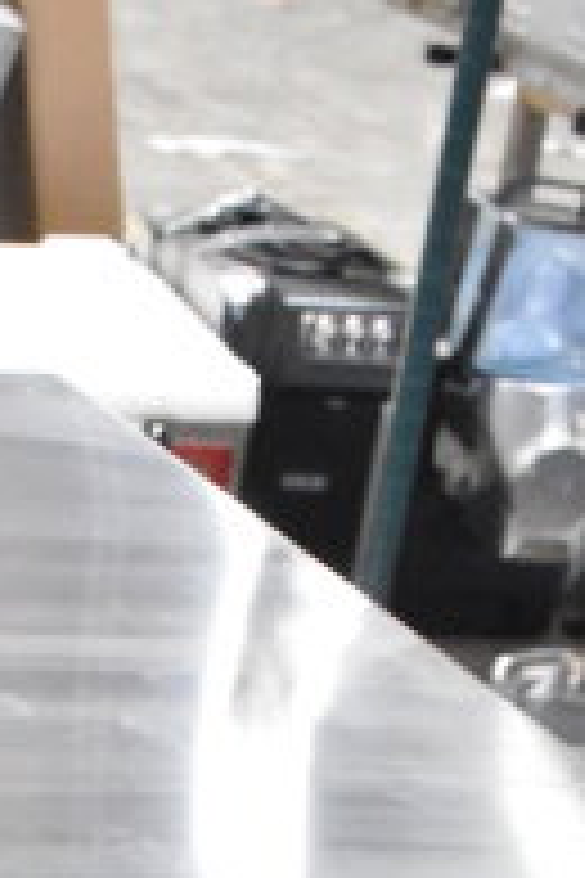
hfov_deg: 10.4
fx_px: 3095
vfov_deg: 14.3
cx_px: -328
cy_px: 1551
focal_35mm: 127
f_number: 7.1
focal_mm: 18
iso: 6400
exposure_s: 1/200
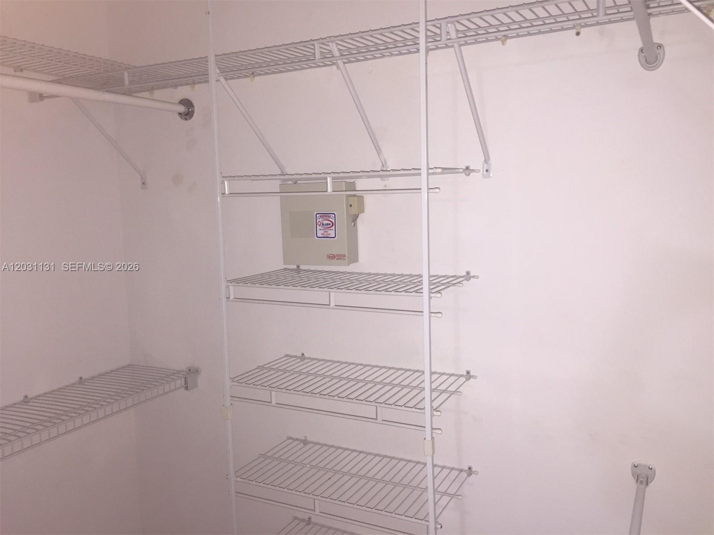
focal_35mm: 29
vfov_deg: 48.2
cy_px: 268
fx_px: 598
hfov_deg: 61.7
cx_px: 357
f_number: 2.2
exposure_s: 1/16
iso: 64
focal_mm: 4.15
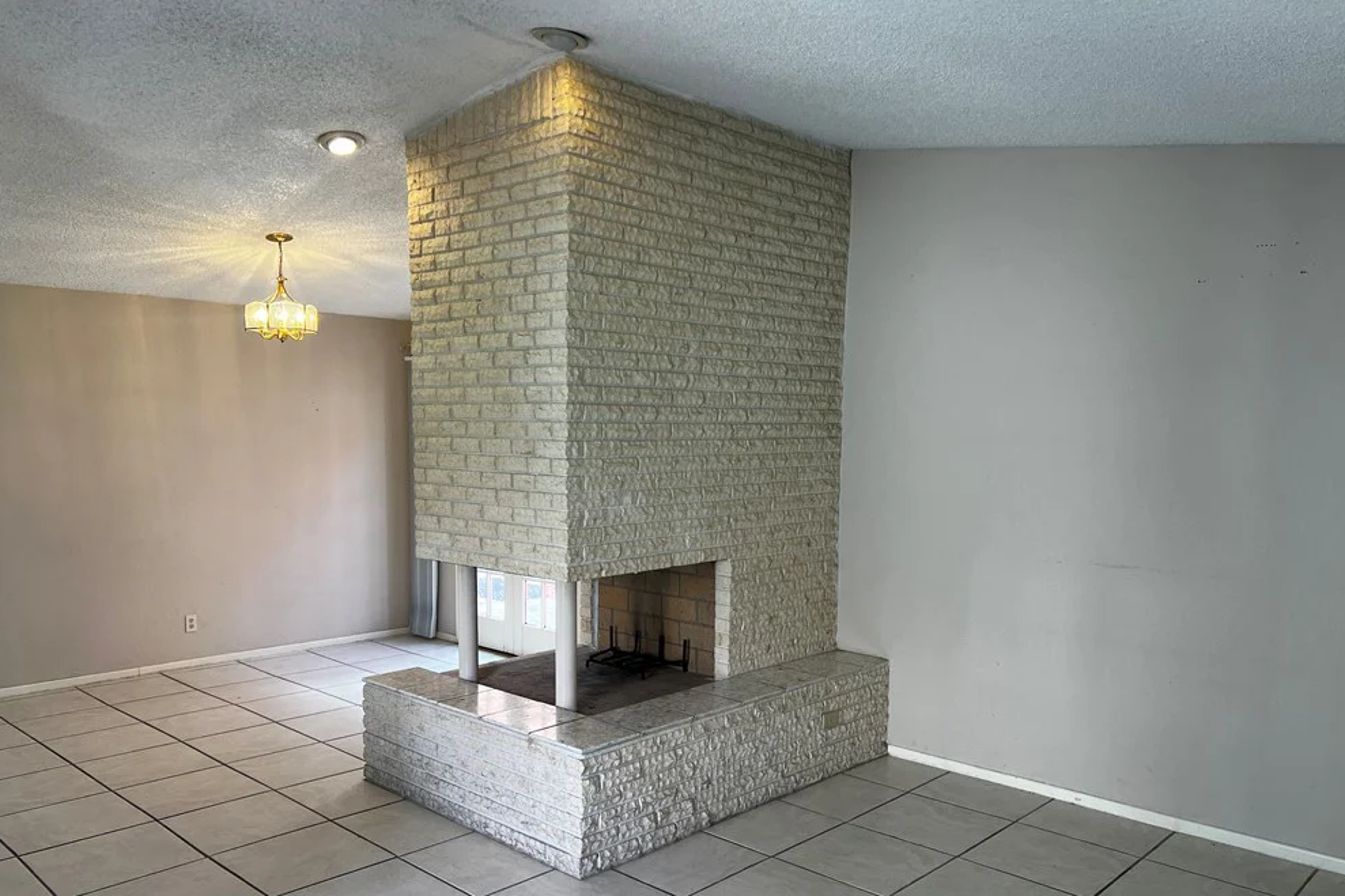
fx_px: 1046
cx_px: 656
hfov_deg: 65.5
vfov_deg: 46.2
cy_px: 515
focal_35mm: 28
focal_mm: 5.7
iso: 80
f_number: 1.5
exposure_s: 1/120
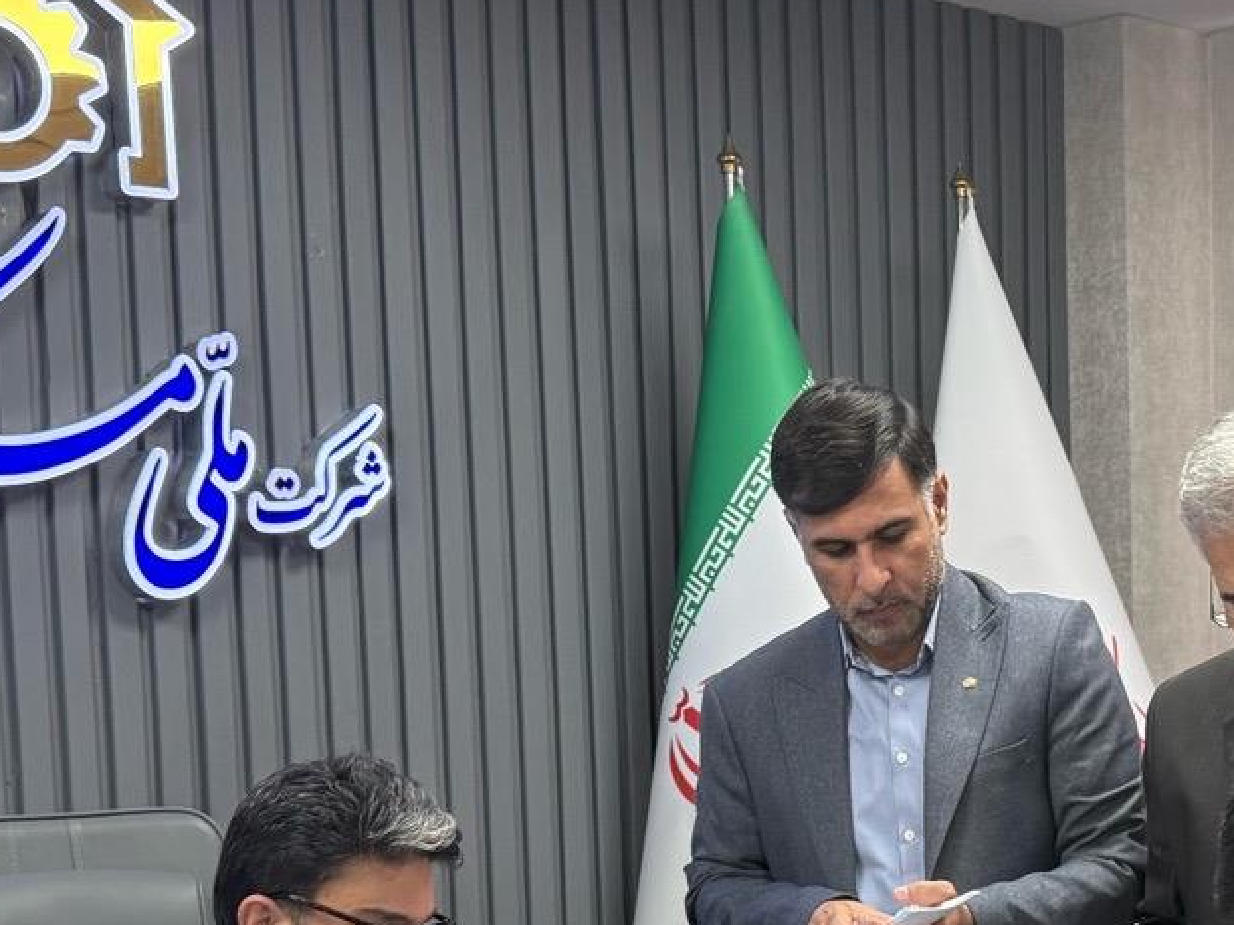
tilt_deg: -8.3
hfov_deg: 25.7
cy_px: 995
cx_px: 1052
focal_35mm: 74
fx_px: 2637
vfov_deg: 19.1
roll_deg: -2.2
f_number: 1.78
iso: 200
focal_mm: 6.76
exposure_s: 1/170
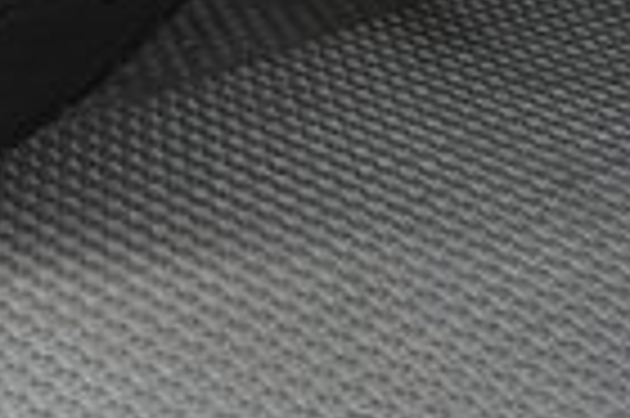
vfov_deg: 10.6
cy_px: -512
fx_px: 1993
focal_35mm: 114
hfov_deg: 15.5
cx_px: -490
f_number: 4.5
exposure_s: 1/50
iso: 2000
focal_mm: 25
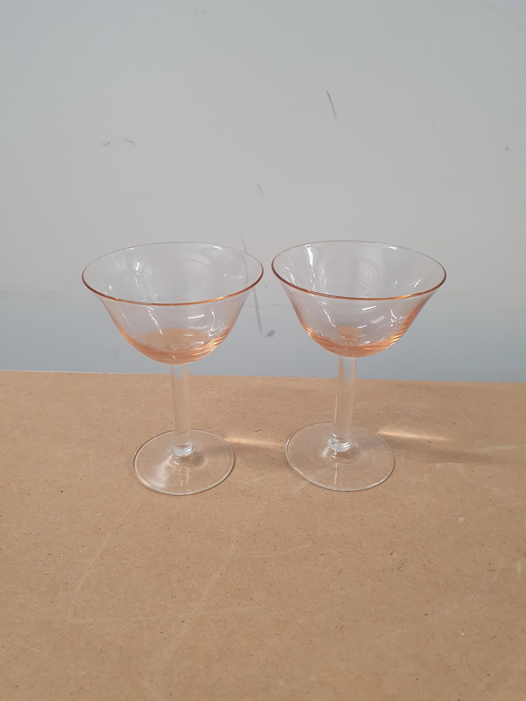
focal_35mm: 27
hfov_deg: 51.4
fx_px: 547
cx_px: 257
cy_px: 347
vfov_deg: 65.3
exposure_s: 1/50
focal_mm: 4.32
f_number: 2.4
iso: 250
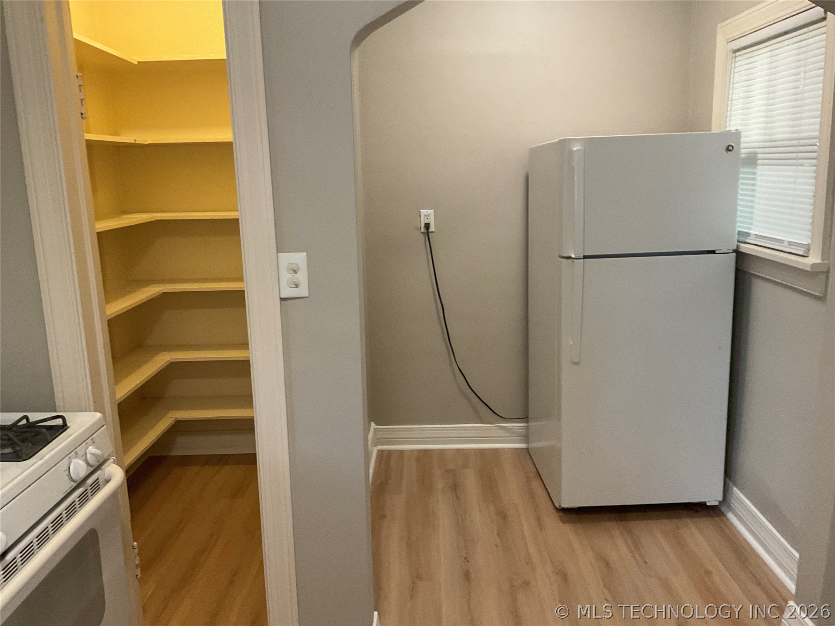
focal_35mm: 29
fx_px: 700
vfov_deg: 48.2
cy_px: 313
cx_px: 418
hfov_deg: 61.7
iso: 160
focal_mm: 3
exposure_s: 1/60
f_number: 1.8
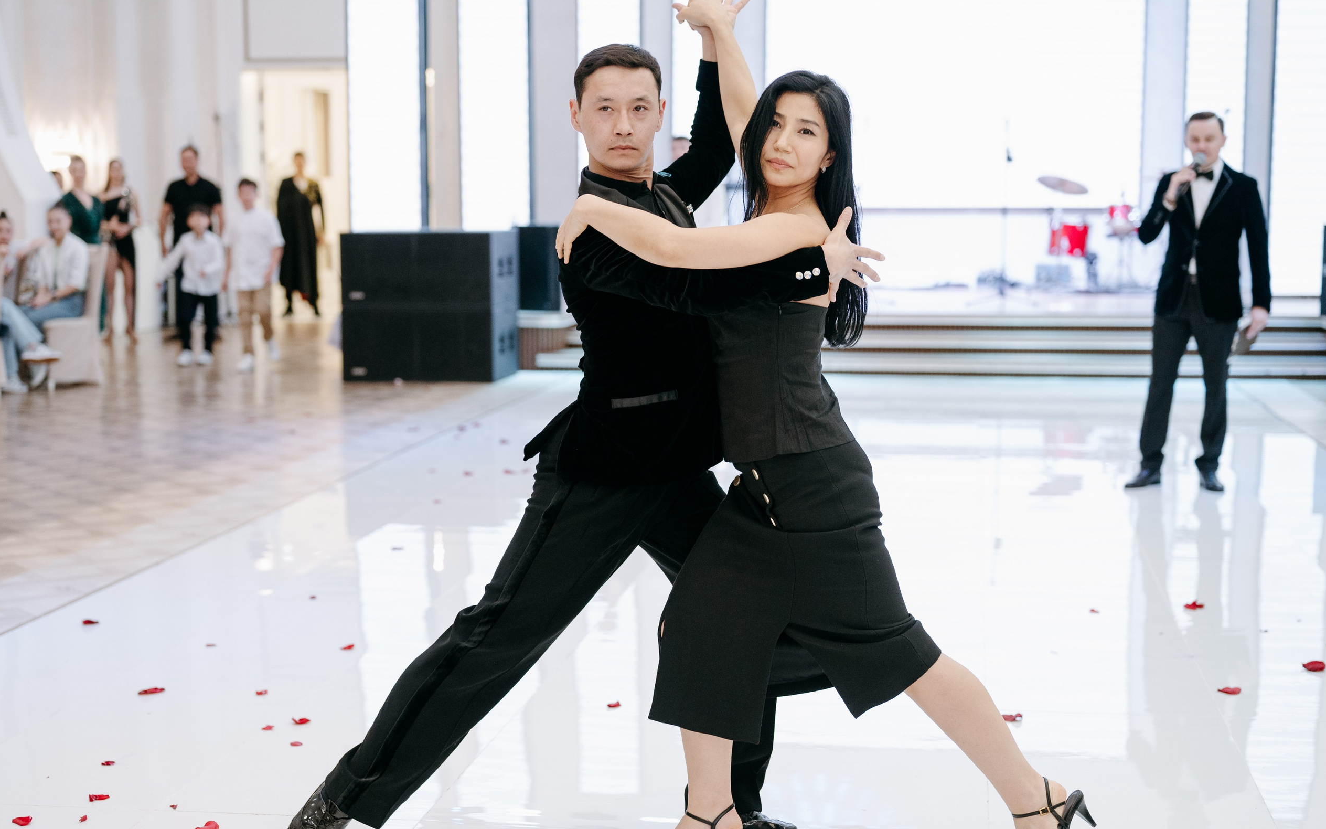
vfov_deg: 23.1
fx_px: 2024
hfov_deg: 36.3
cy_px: 475
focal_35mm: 56
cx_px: 619
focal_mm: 50
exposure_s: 1/400
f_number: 2.5
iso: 1600
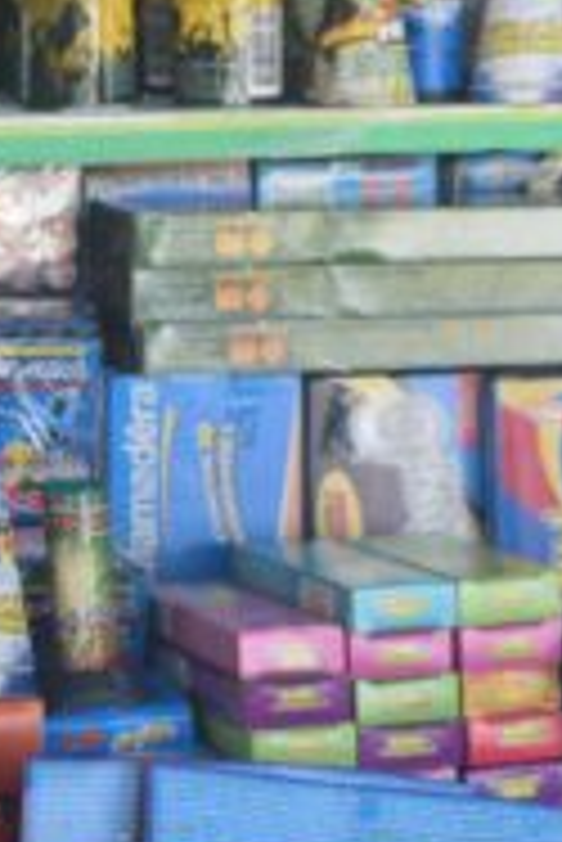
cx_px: 432
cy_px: -14
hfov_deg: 6.3
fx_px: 5118
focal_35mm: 219
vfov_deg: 9.3
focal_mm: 40
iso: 250
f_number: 4
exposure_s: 1/125
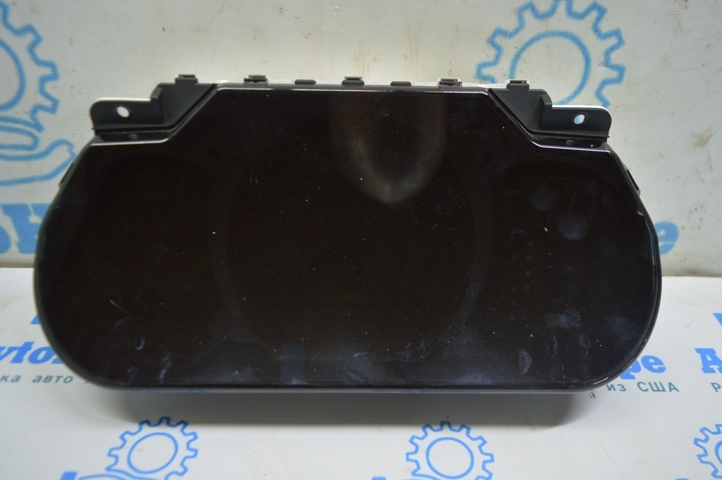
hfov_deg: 67.4
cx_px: 361
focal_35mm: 27
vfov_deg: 47.9
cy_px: 240
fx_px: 541
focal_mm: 18
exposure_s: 1/40
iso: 400
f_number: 3.5
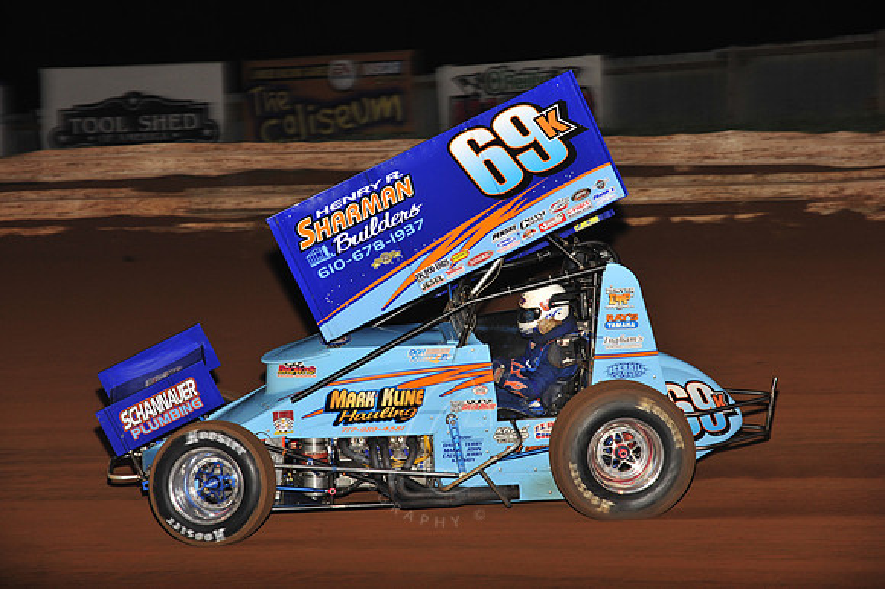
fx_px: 3317
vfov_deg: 10.1
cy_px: 294
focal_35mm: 135
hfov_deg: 15.2
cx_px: 442
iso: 1000
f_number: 7.1
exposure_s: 1/320
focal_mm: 135
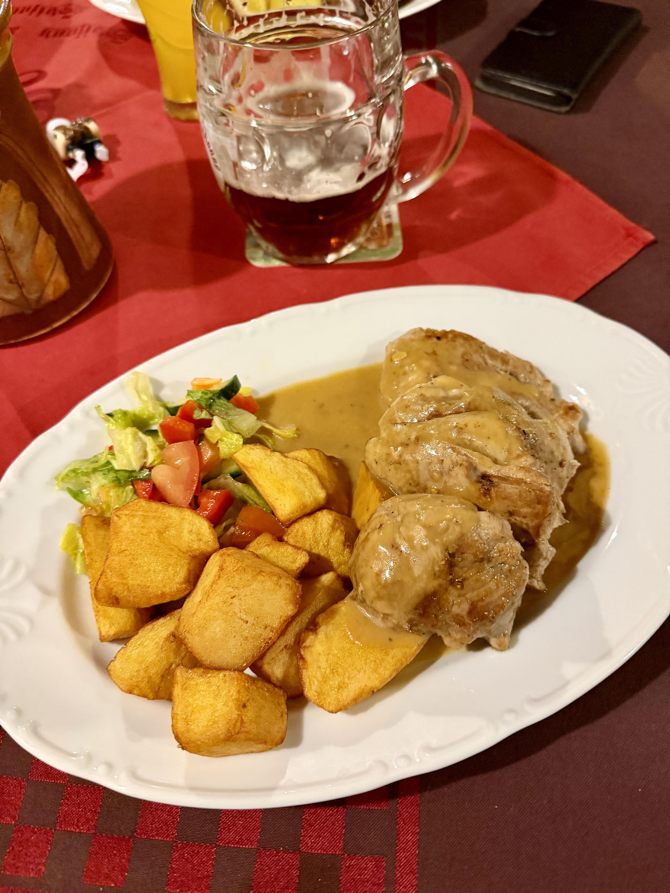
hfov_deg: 56.8
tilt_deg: -56.2
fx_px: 619
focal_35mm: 24
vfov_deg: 71.6
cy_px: 446
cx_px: 335
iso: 640
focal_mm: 6.76
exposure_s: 1/50
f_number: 1.78
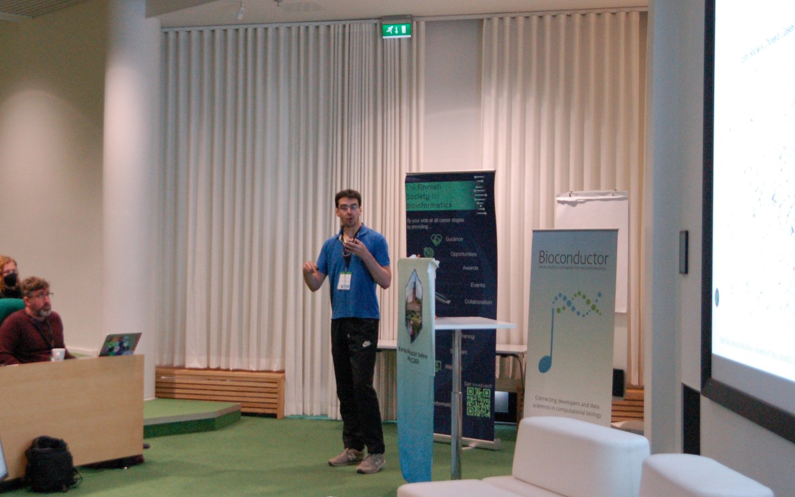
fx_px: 1170
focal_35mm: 54
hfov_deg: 37.5
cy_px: 232
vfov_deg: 24.0
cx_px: 345
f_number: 3.5
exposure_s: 1/125
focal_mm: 26
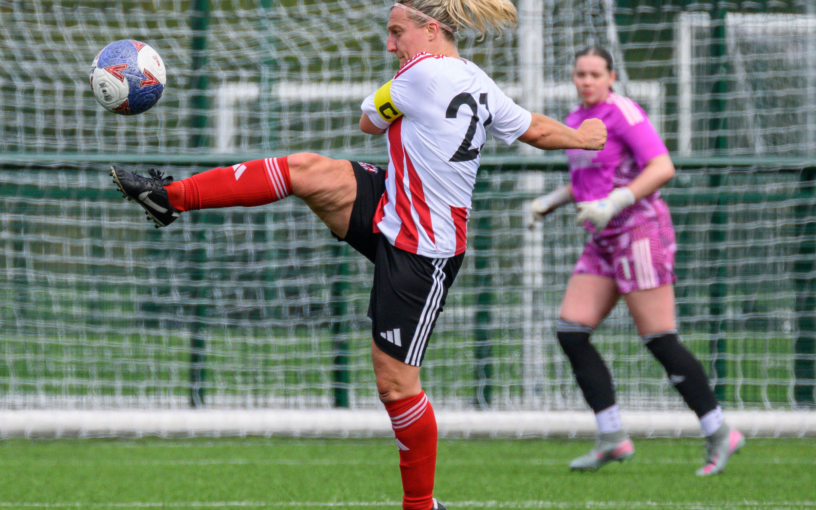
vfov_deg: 1.2
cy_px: 171
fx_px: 23574
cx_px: 346
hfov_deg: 2.0
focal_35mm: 1060
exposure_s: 1/1600
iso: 640
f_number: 5.6
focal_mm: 400
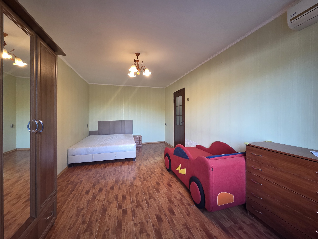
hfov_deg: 106.2
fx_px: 119
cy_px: 120
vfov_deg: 89.9
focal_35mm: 13
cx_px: 159
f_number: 2.2
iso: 200
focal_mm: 2.2
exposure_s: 1/50
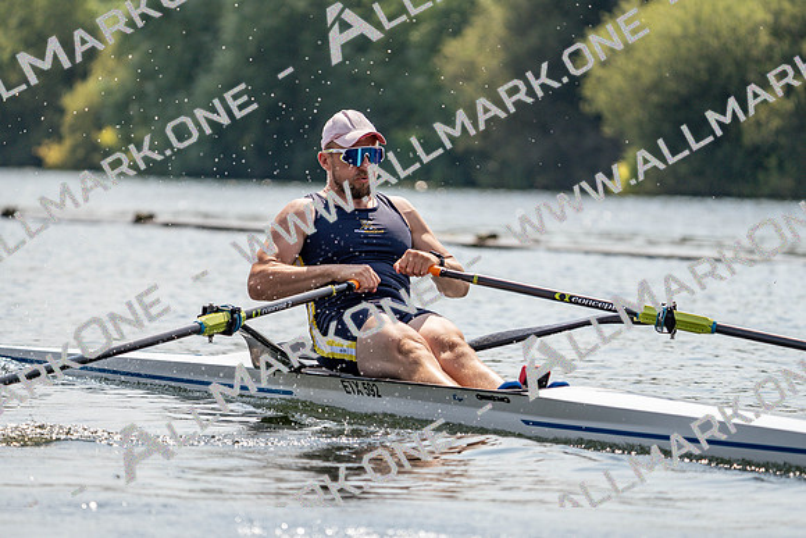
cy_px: 269
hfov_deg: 7.7
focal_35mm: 266
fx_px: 5957
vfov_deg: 5.2
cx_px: 403
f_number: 5.6
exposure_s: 1/1600
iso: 160
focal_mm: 266
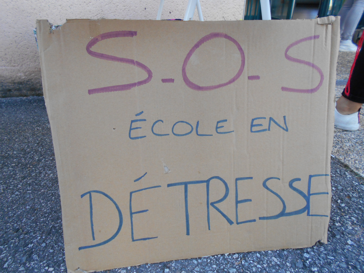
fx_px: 273
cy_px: 136
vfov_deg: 53.1
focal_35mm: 26
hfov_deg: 67.3
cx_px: 182
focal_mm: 4.6
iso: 250
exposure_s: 1/250
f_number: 3.2
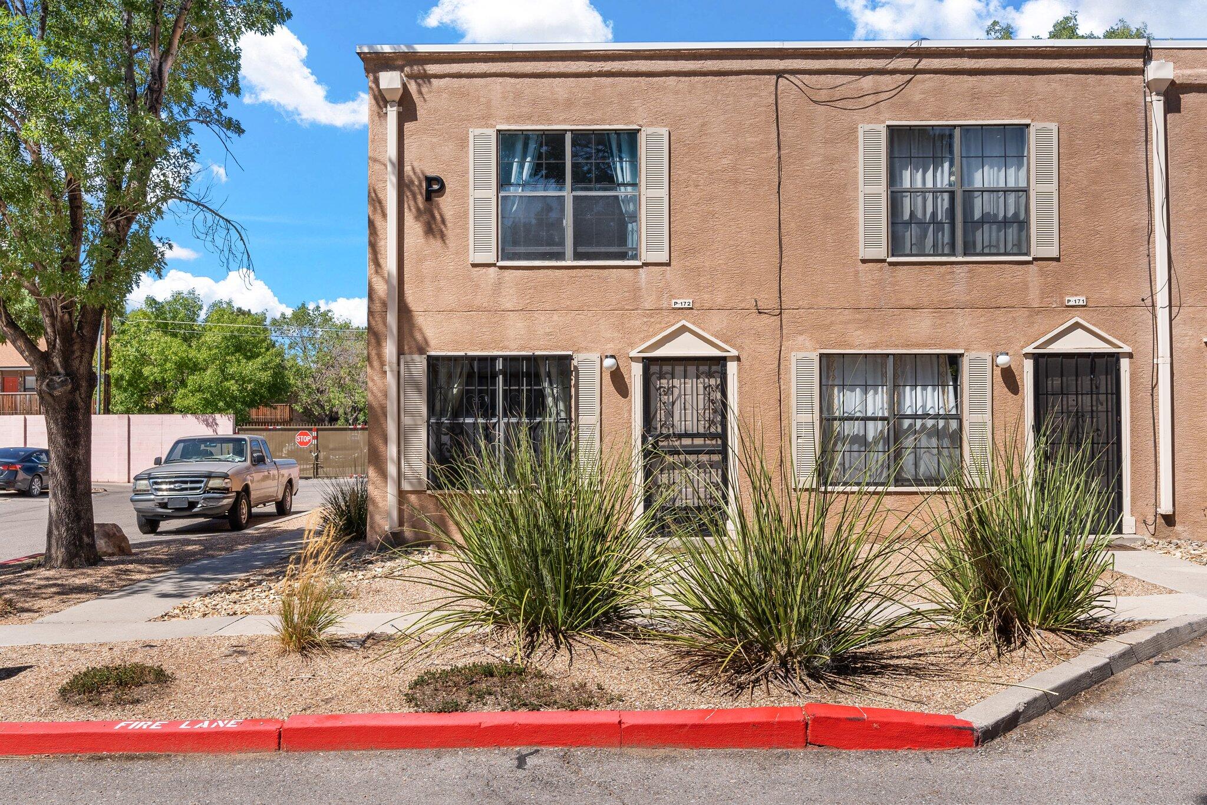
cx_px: 604
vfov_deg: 42.3
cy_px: 402
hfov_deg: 60.3
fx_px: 1039
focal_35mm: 31
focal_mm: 21
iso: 250
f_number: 9
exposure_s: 1/160
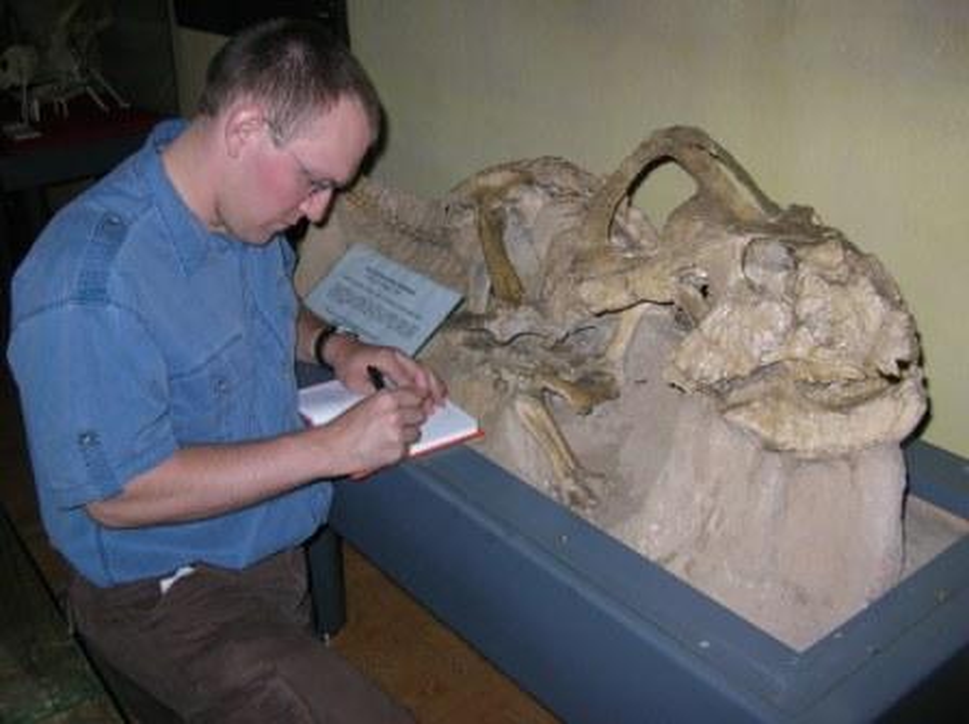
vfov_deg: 39.6
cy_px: 362
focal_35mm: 36
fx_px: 1007
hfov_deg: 51.4
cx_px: 484
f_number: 2.7
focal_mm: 6
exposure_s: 1/60.1
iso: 50
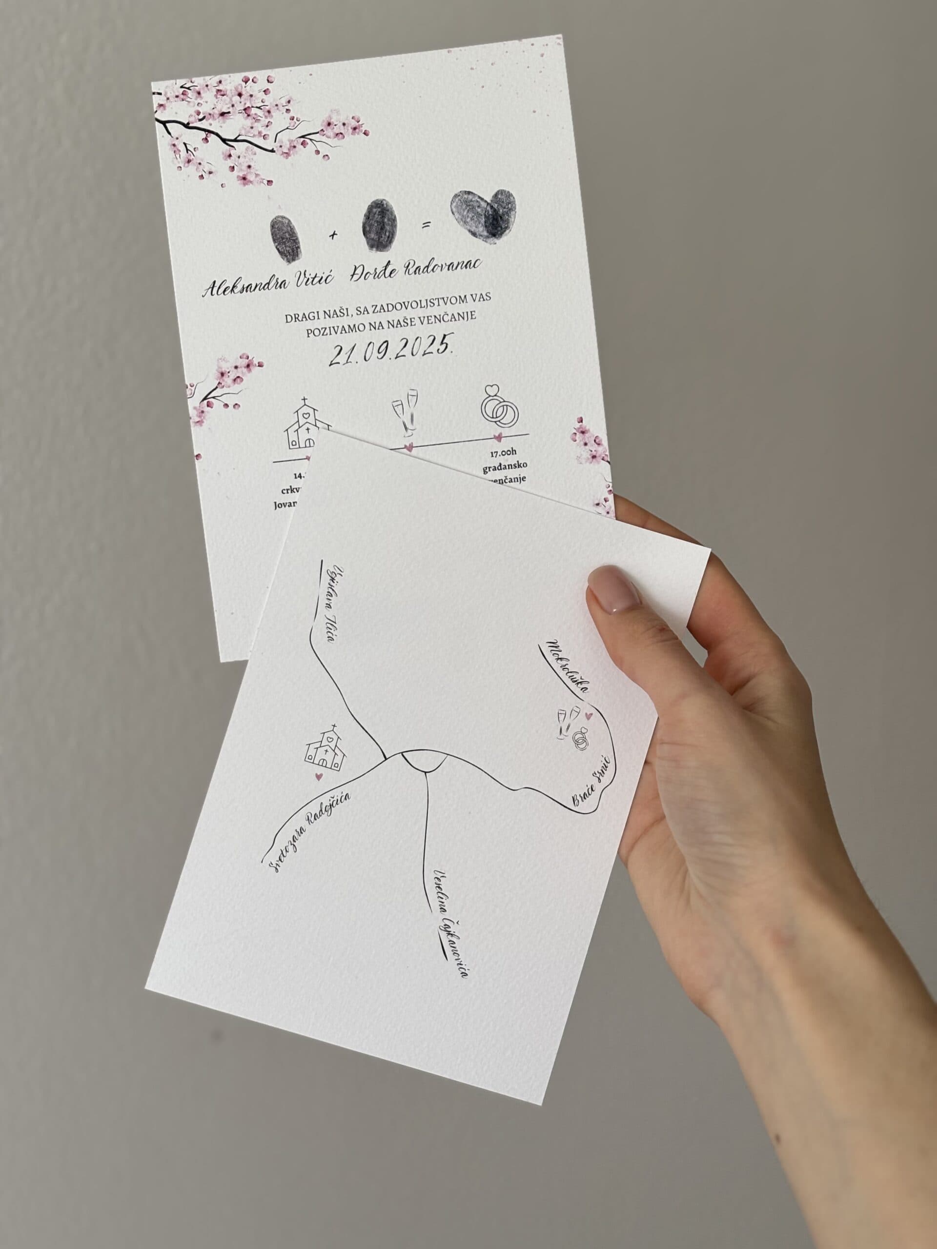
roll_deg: +0.5
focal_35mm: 52
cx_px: 468
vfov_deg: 36.8
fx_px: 1877
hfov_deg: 28.0
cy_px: 624
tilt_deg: -11.5
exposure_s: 1/121
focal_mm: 5.96
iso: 32
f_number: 1.6
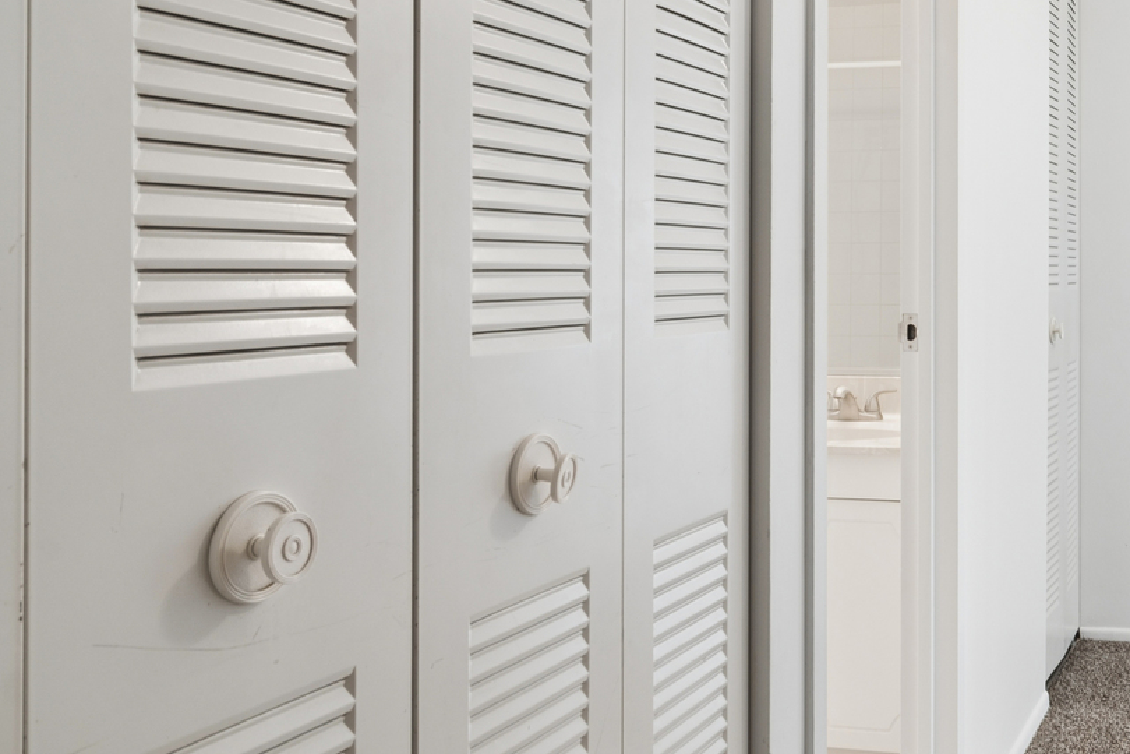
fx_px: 1130
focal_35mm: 36
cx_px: 1046
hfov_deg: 47.0
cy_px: 282
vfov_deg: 36.7
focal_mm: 12
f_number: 8
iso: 200
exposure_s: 1/2
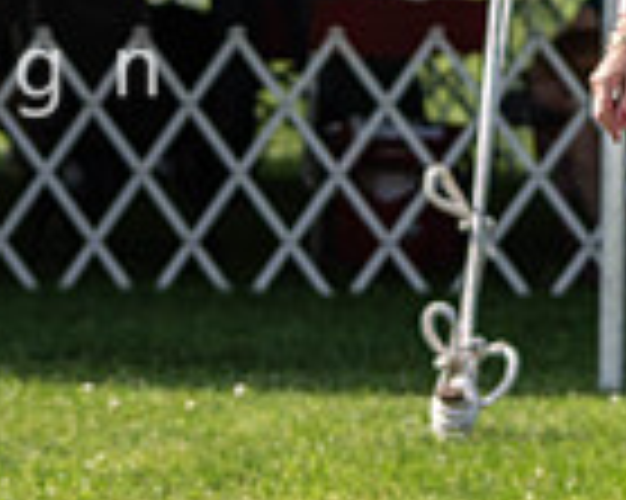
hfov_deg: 4.5
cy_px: 327
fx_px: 7980
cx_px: -372
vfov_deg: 3.6
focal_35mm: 431
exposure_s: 1/2000
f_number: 4
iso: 800
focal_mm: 86
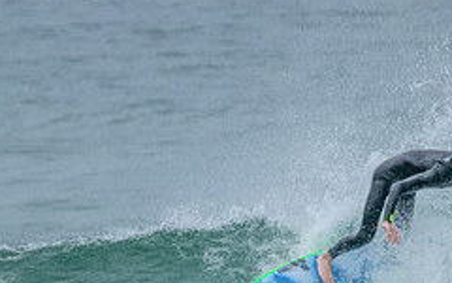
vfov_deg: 0.7
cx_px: 298
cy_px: 325
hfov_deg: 1.1
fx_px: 24280
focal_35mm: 1971
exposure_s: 1/1600
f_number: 11
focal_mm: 800
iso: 4000
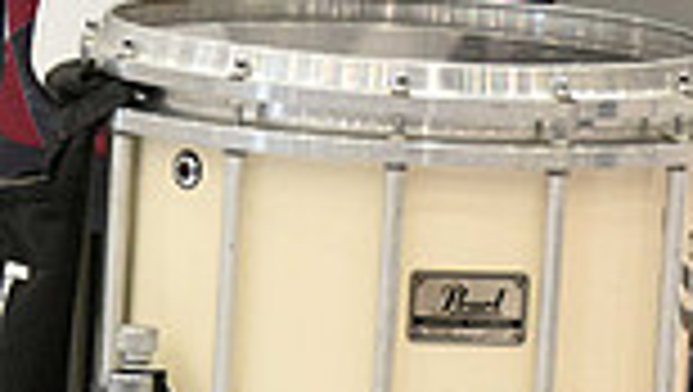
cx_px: 171
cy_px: -545
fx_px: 22534
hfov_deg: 1.8
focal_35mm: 1225
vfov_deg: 1.0
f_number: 5.6
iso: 6400
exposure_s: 1/250
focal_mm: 400
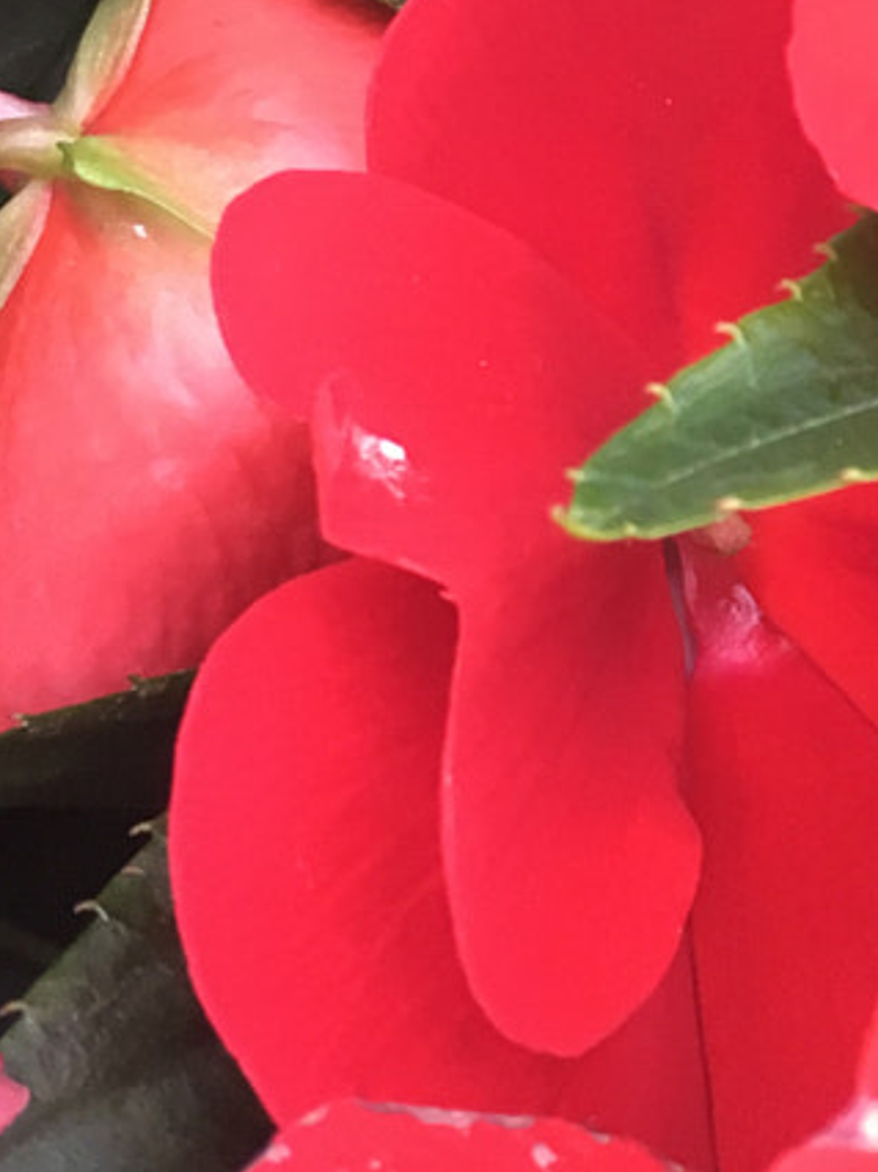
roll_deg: -34.4
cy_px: 96
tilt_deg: -10.1
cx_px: 1442
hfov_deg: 12.7
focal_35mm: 109
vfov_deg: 17.8
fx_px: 3690
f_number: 2.2
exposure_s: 1/33
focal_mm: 4.15
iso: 32
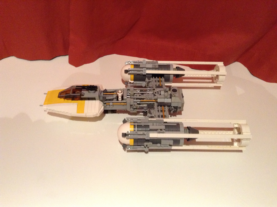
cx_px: 138
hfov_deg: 55.4
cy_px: 104
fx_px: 264
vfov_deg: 42.8
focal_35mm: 33
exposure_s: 1/15
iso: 320
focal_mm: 3.3
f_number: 2.4
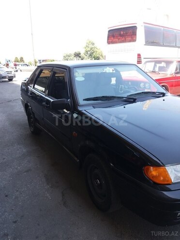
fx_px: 194
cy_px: 120
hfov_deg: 49.7
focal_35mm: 28
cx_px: 90
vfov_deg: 63.4
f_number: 1.9
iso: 64
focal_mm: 3.7
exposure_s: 1/269
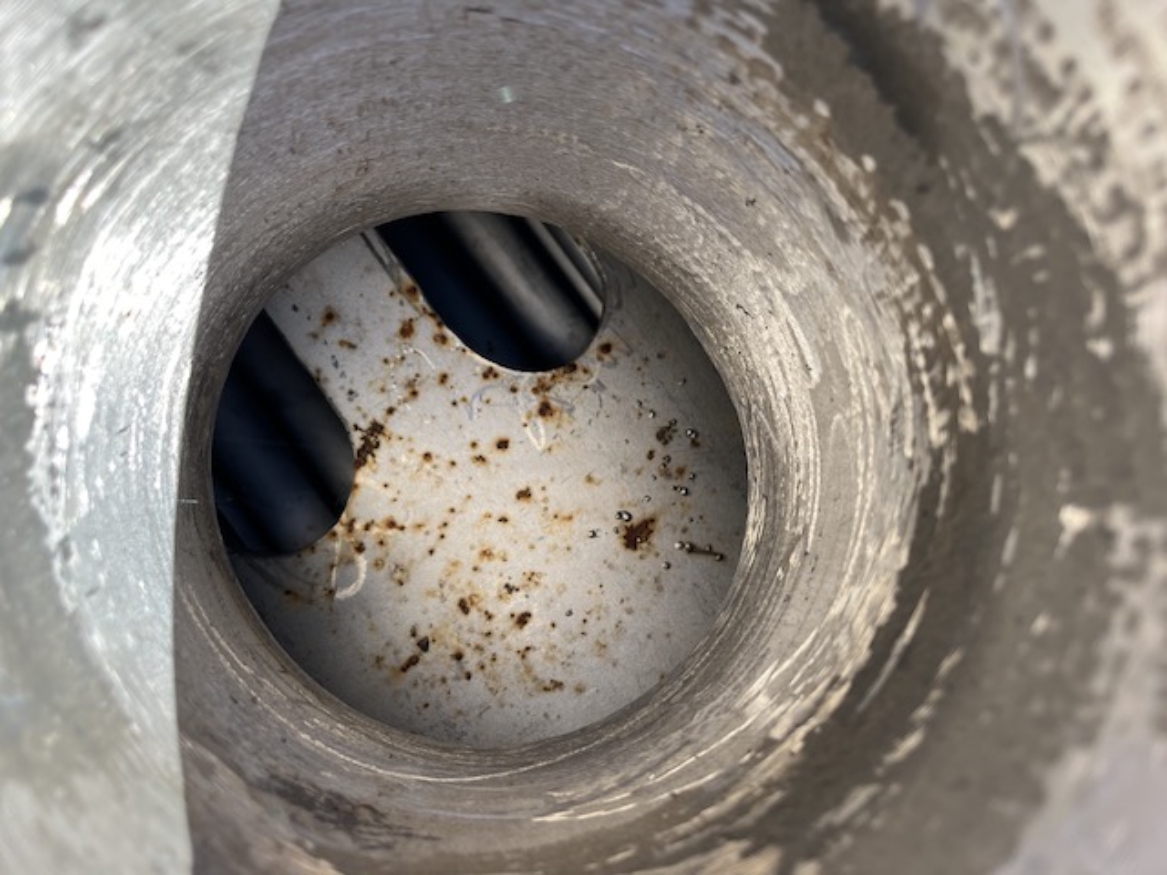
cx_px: 584
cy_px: 438
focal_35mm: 26
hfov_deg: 67.3
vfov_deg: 53.1
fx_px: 877
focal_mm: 5.1
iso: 50
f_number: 1.6
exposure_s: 1/433
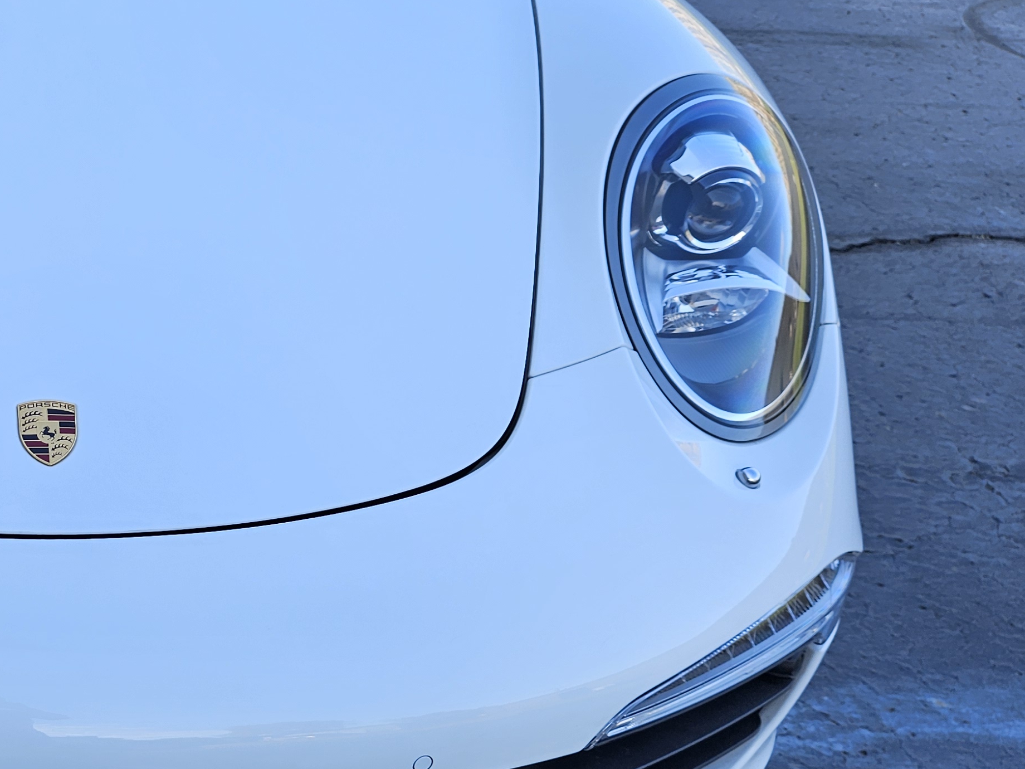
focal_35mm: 50
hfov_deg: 34.0
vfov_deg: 28.9
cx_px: -51
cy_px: 522
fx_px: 1481
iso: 25
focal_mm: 5.4
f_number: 1.8
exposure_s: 1/283
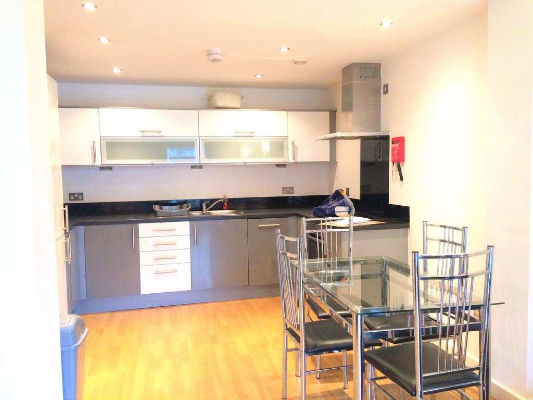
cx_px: 266
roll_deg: +1.3
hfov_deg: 61.7
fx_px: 447
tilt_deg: -4.9
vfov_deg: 48.2
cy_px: 200
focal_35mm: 29
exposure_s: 1/33
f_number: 2.2
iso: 320
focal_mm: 4.15
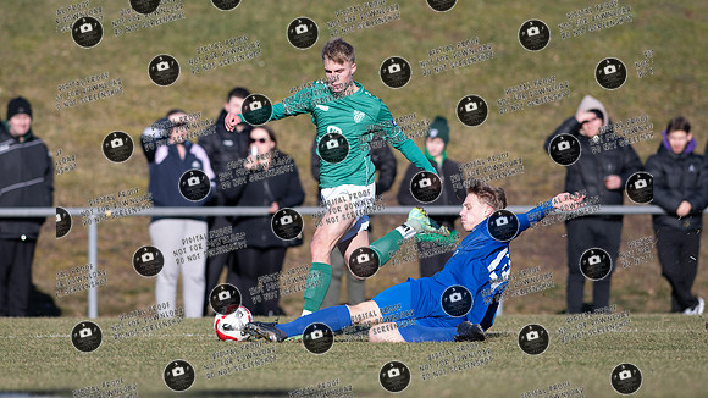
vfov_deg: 2.4
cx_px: 270
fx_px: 9317
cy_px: 157
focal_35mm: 496
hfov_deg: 4.4
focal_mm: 300
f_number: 3.5
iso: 140
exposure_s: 1/1600
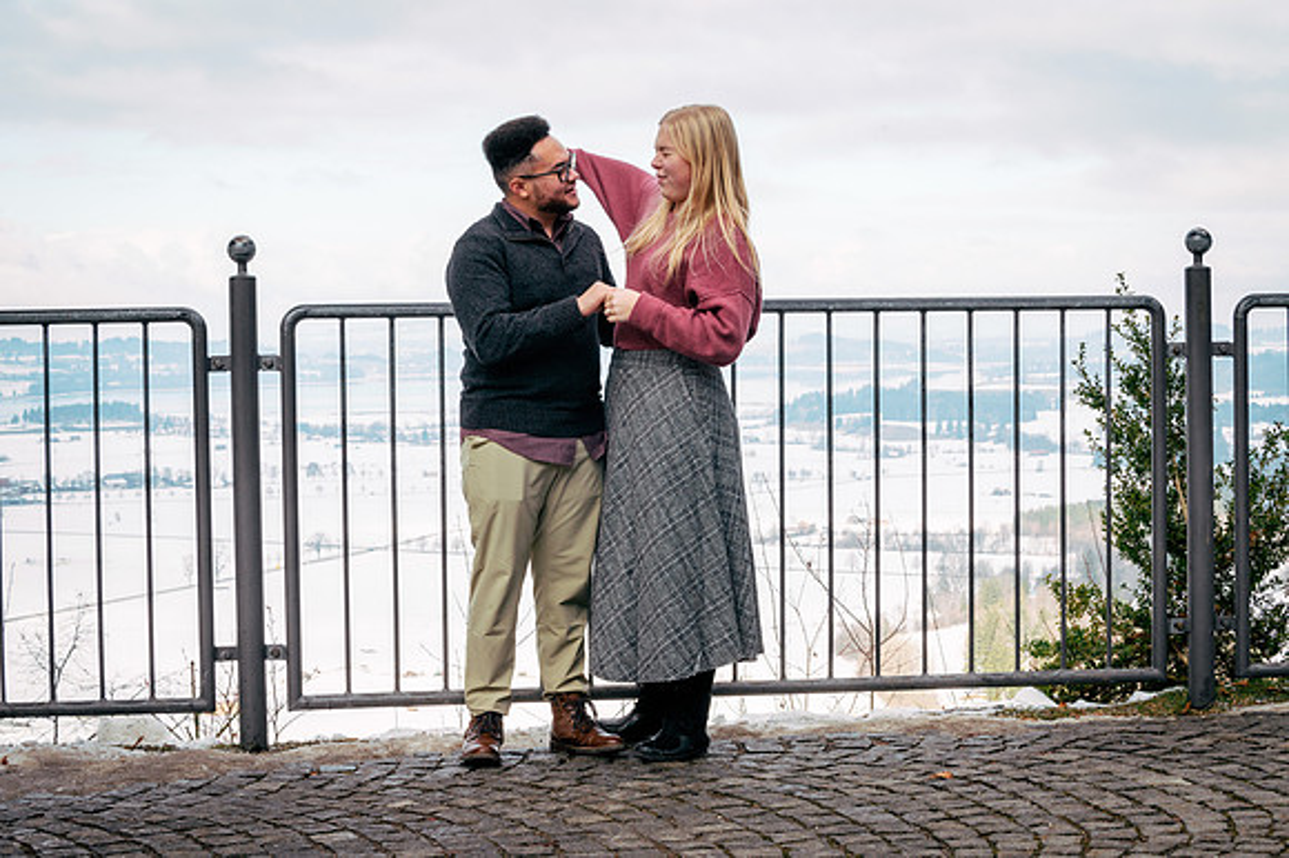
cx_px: 644
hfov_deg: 27.0
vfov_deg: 18.2
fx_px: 2684
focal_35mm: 75
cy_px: 429
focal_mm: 75
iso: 250
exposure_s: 1/200
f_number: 14
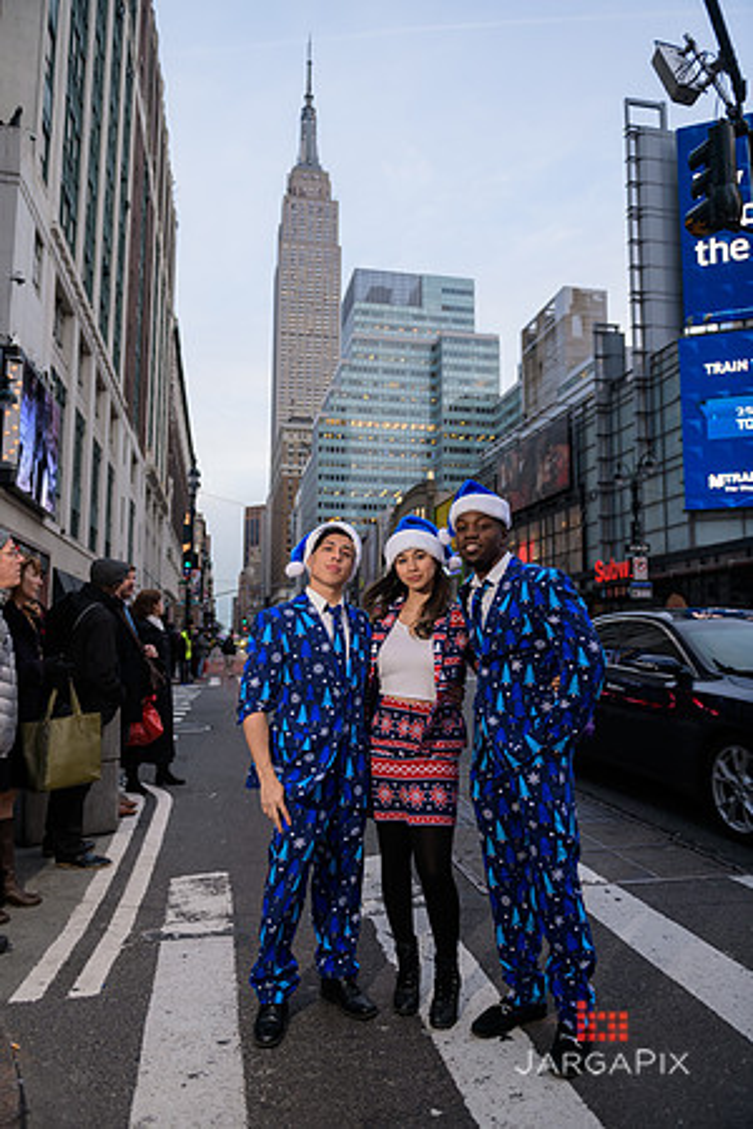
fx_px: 753
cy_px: 564
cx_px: 376
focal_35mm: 24
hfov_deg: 53.1
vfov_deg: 73.7
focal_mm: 24
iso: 200
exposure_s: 1/250
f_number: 3.2
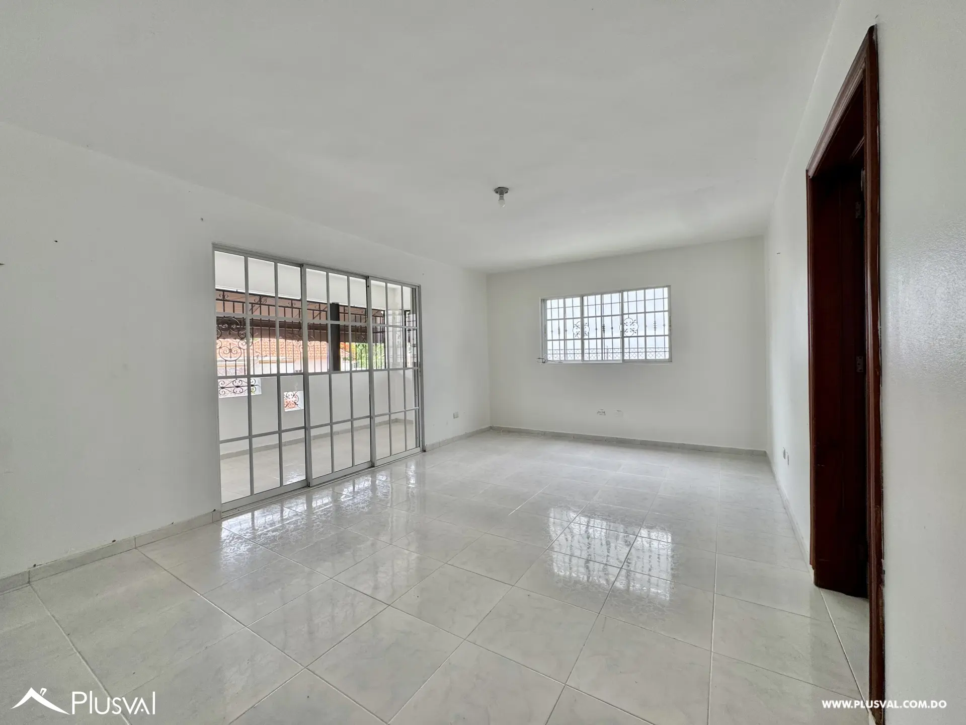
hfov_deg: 102.1
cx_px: 483
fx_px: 391
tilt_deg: -1.6
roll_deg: +1.1
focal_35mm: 14
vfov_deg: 85.7
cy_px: 362
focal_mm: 2.22
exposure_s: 1/122
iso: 40
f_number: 2.2
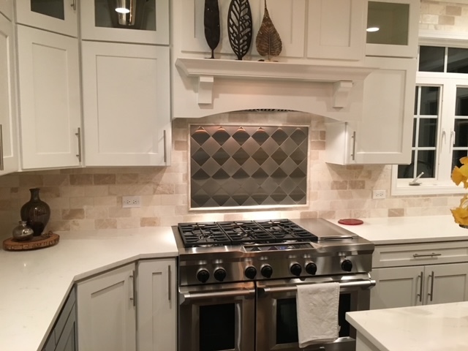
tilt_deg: -4.4
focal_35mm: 29
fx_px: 392
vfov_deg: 48.2
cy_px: 176
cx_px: 234
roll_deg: +0.1
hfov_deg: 61.7
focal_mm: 4.15
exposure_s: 1/30
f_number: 2.2
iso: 125
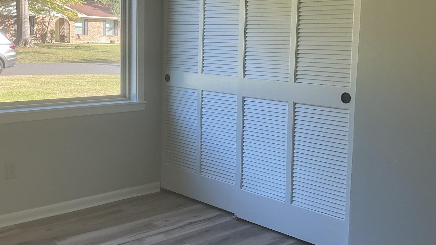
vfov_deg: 25.9
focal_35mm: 46
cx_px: 200
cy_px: 96
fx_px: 532
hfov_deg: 44.5
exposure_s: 1/120
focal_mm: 3
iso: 32
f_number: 1.8
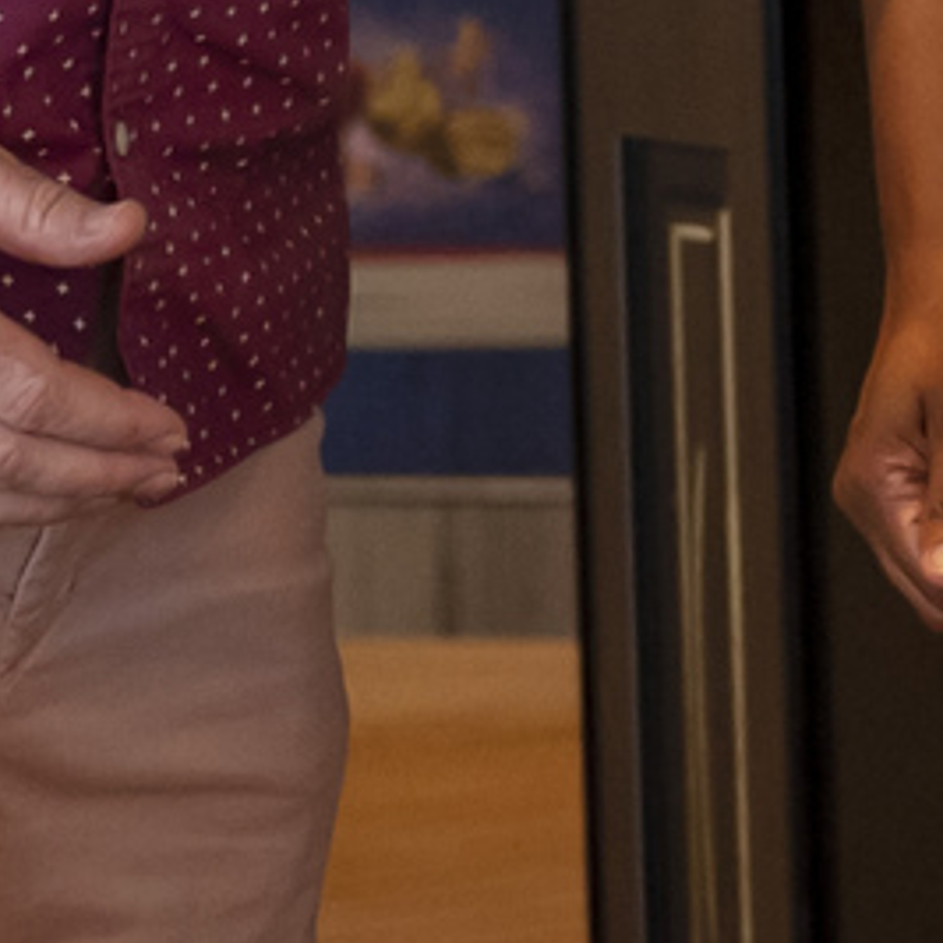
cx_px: 3892
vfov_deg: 5.2
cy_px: -897
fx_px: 10227
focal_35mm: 332
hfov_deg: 4.7
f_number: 2.8
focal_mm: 34.5
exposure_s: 1/640
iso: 800
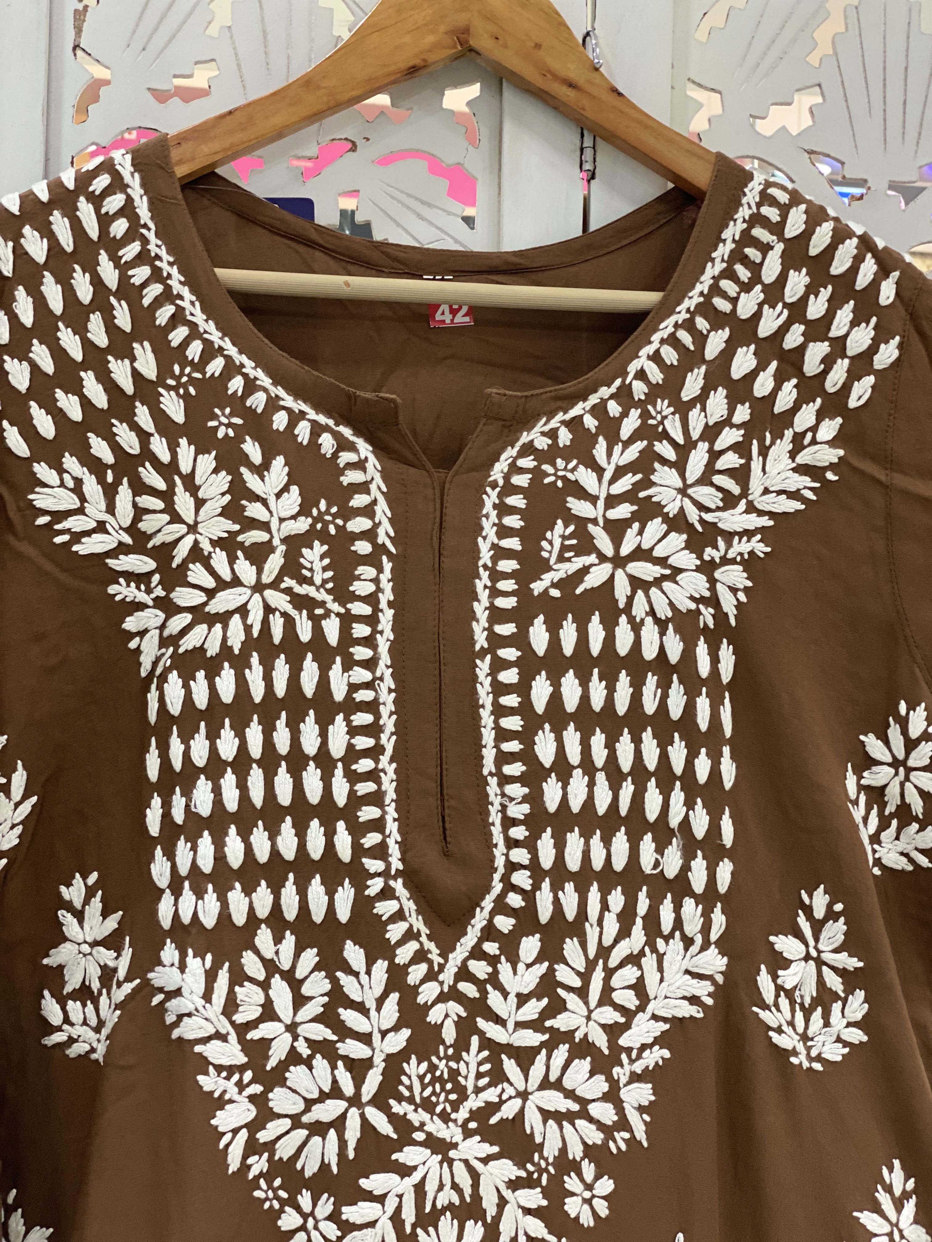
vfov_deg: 36.8
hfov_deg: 28.0
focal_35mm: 52
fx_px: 1867
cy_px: 621
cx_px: 466
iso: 160
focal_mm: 6
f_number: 2
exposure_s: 1/50
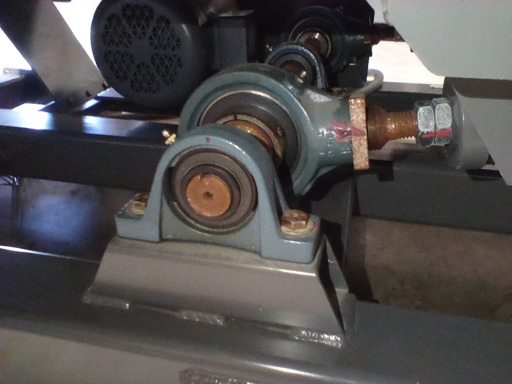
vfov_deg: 45.4
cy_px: 192
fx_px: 459
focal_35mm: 31
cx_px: 256
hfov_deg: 58.4
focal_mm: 2.38
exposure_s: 1/15
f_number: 2.4
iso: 659
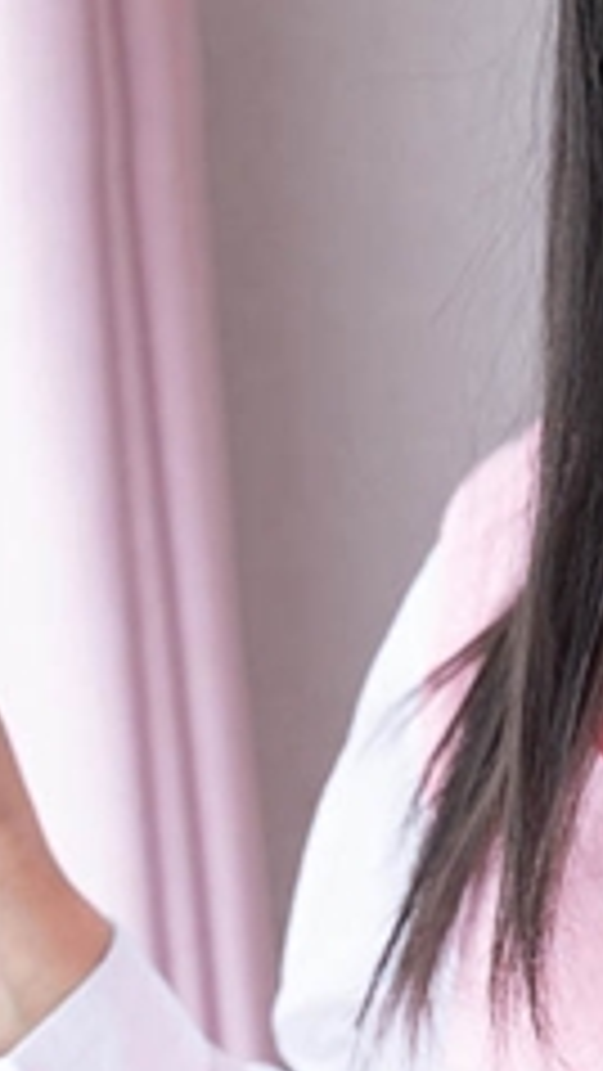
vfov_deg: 13.9
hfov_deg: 7.8
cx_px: 770
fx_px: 4374
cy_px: 162
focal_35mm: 154
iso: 200
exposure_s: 1/125
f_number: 3.2
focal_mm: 50
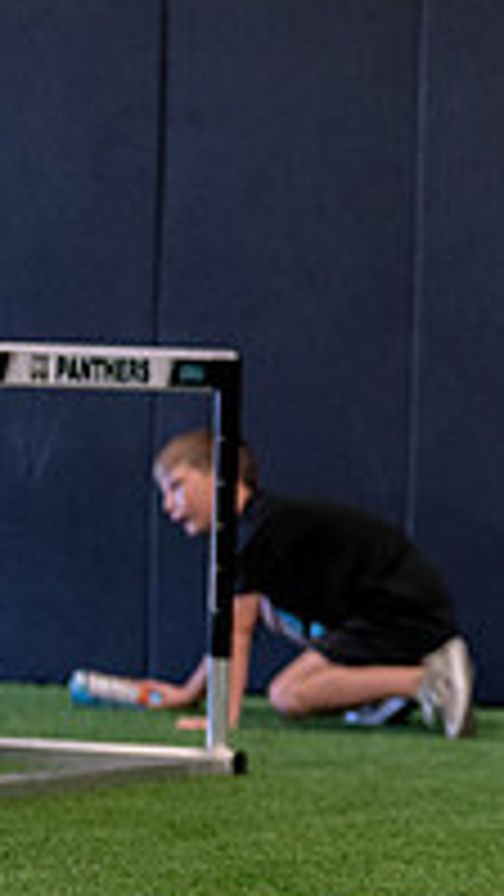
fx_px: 5747
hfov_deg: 4.9
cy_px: 402
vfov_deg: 8.9
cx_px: 958
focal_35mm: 242
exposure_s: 1/1000
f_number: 1.2
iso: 2000
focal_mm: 50
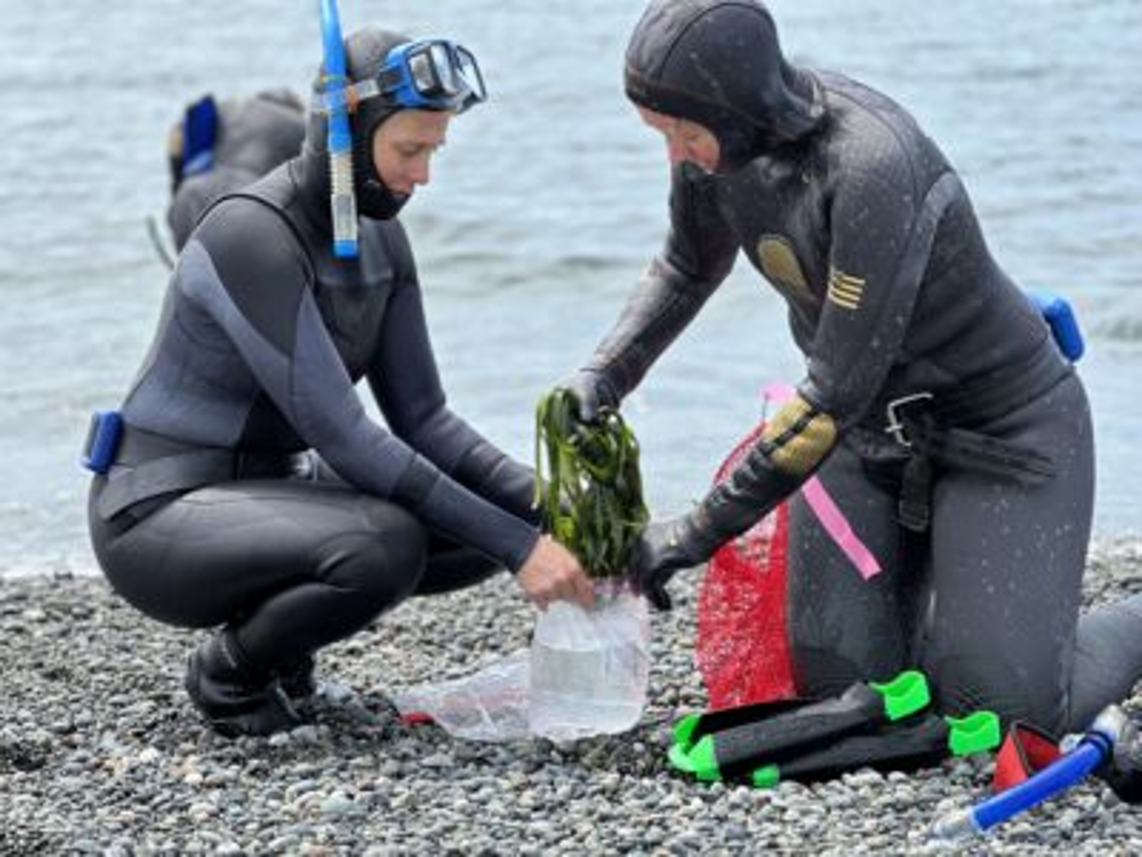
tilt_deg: -11.5
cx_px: 571
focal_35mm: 77
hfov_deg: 25.3
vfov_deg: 19.1
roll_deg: +0.8
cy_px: 428
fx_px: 2540
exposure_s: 1/440
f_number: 2.8
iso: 32
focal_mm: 9
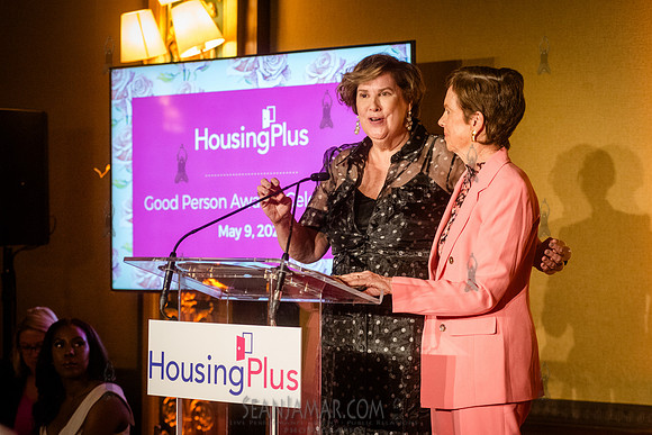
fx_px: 2054
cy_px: 218
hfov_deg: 18.0
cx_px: 369
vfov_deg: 12.1
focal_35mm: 113
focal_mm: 100
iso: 6400
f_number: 4
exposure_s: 1/200
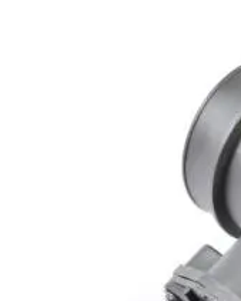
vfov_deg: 15.6
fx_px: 1096
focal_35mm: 123
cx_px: 307
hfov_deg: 12.2
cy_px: 217
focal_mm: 40
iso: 160
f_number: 5.3
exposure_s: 1/30
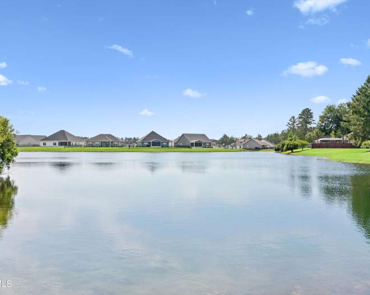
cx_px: 170
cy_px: 148
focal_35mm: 32
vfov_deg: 45.8
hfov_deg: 55.6
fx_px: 350
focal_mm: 28
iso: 250
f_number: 9
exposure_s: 1/1600
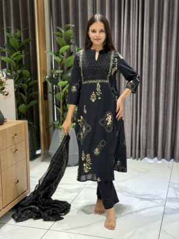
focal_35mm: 48
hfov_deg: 30.3
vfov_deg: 39.7
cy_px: 120
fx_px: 331
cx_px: 90
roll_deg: +1.0
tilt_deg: -9.6
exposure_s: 1/50
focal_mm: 6.76
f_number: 1.78
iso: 250
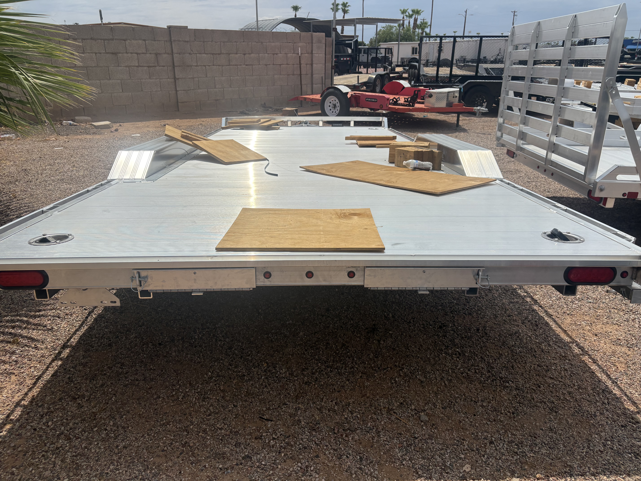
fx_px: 481
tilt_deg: -17.9
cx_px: 320
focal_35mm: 26
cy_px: 240
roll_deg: +0.9
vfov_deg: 53.1
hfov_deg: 67.3
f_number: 1.6
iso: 40
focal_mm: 5.96
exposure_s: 1/10101
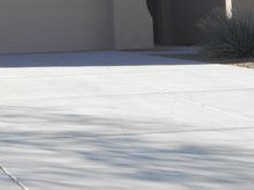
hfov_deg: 17.5
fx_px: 821
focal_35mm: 112
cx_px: 75
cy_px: -12
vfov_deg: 13.0
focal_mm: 8.8
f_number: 4.8
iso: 80
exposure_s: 1/320
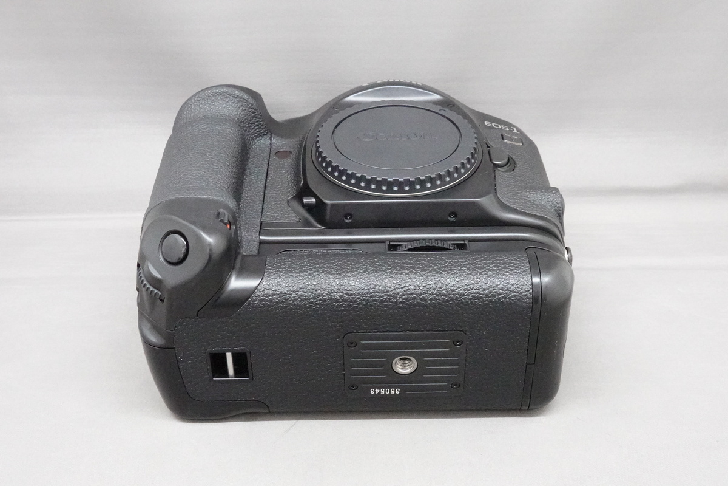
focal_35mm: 48
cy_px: 243
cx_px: 364
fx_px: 971
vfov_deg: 28.1
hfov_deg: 41.1
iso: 6400
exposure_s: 1/40
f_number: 8
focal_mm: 18.24
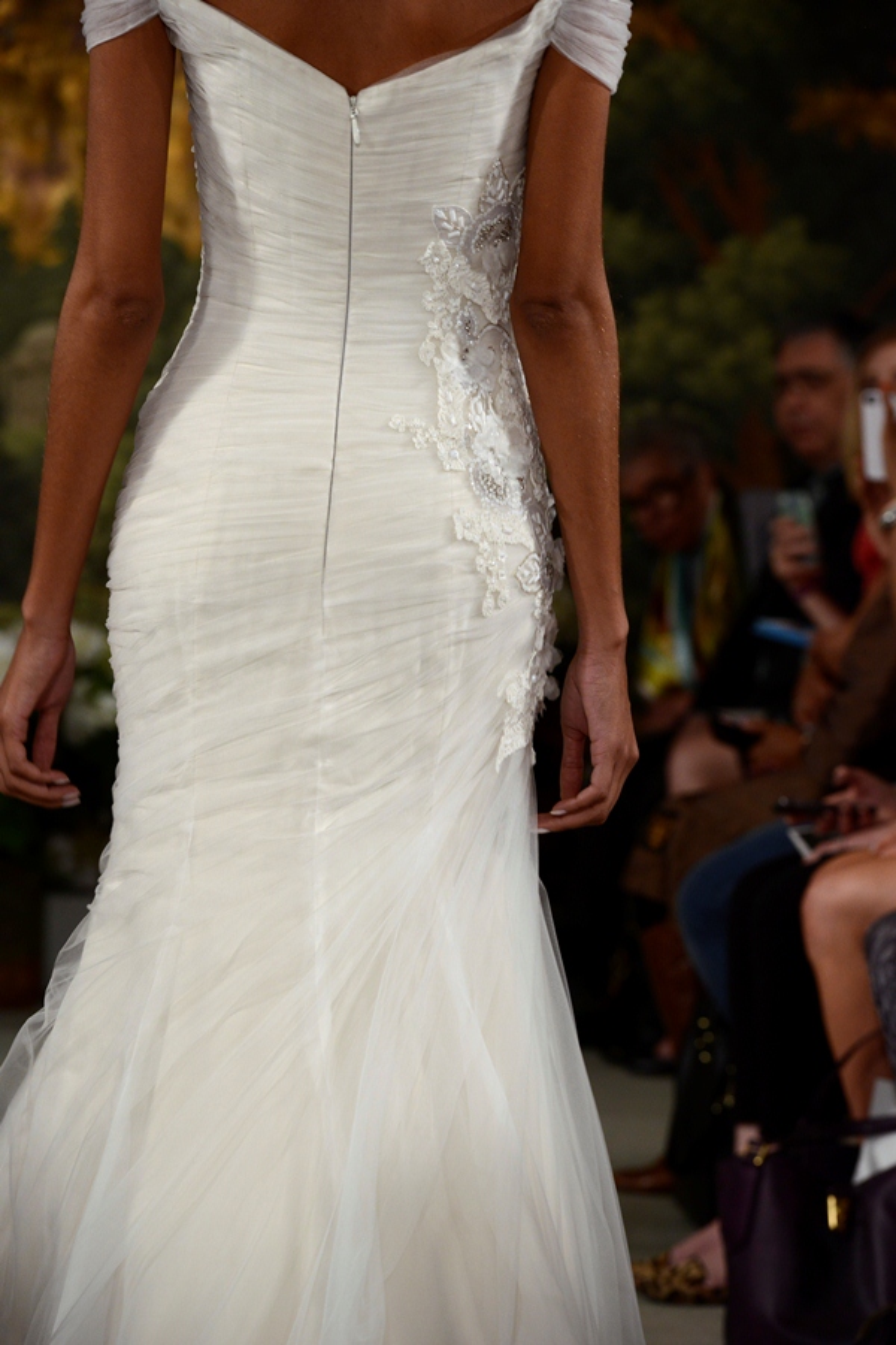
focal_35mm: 165
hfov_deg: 8.3
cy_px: 672
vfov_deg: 12.5
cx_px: 448
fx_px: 6160
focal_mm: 165
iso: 1600
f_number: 7.1
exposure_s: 1/200
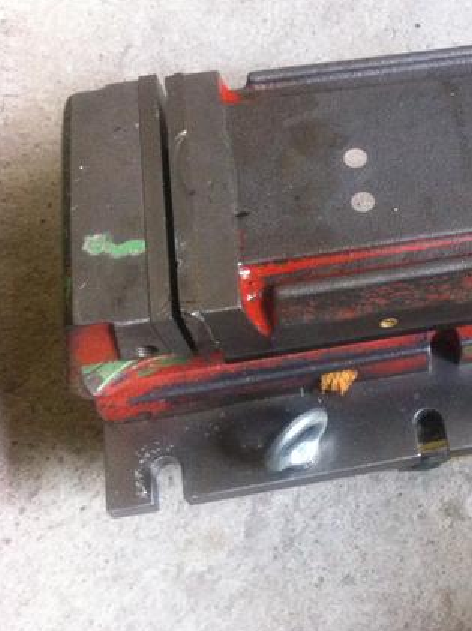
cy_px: 305
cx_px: 481
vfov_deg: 35.6
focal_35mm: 54
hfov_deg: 25.5
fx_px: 983
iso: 400
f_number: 2.8
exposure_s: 1/15
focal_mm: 3.85
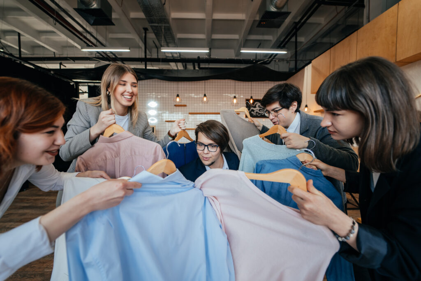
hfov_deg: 104.2
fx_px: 164
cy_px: 140
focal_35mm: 14
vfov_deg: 81.2
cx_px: 210
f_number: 2.8
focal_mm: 14
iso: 400
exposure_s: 1/125
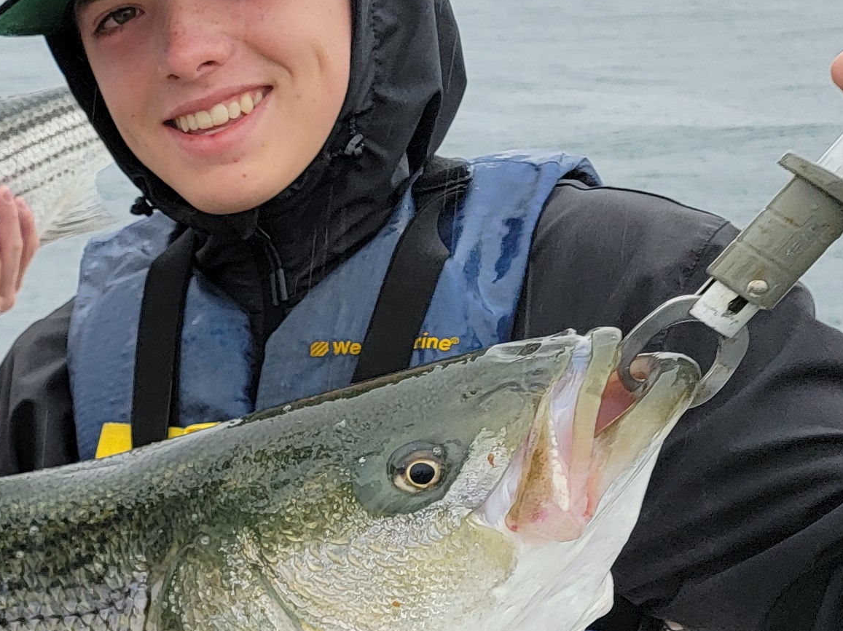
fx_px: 2021
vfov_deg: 17.5
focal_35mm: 83
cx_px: -536
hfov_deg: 19.5
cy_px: 569
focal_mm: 6.7
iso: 16
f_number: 1.8
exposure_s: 1/124
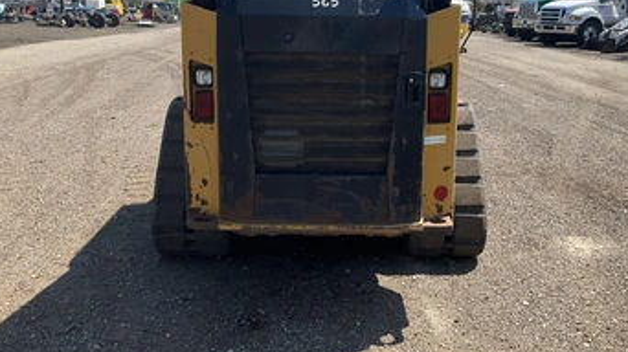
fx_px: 616
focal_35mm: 37
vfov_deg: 31.4
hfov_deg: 54.0
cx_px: 338
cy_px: 90
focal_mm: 3
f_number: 1.8
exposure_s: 1/1626
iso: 25
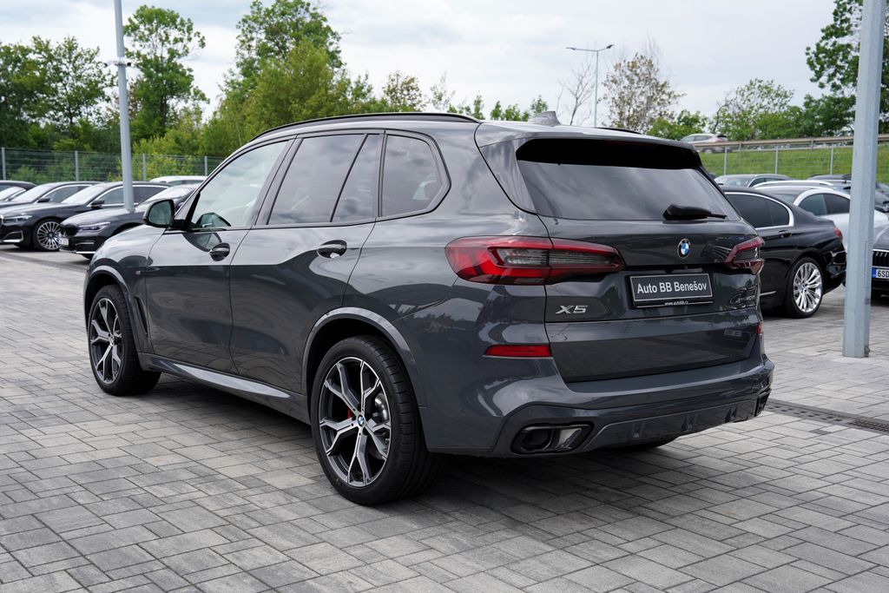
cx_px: 444
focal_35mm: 41
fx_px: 1013
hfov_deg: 47.4
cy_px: 296
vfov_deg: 32.6
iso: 100
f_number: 6.3
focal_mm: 41
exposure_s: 1/250
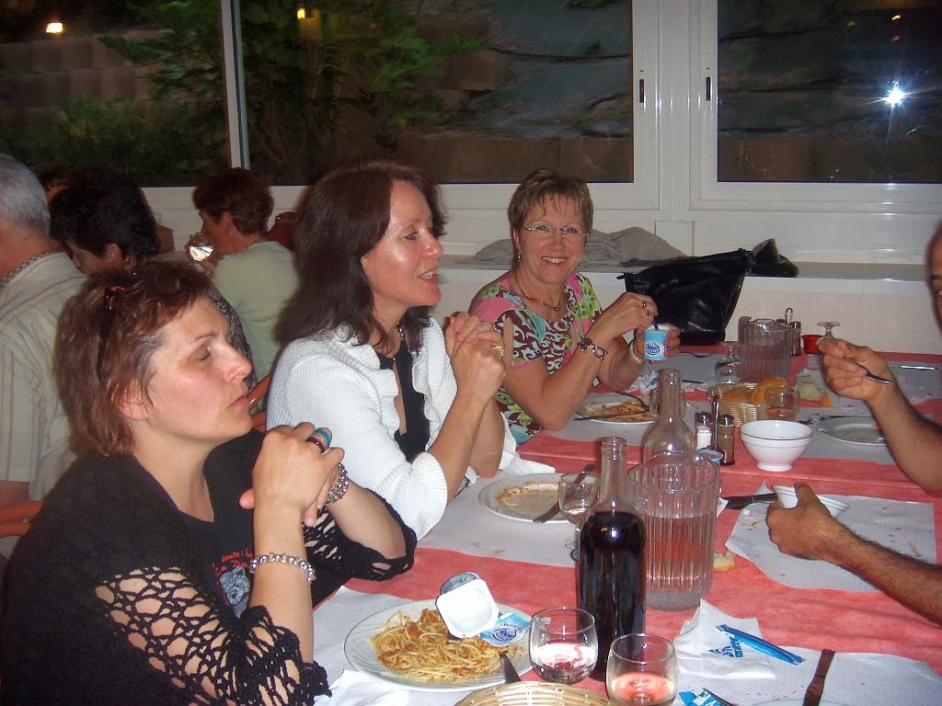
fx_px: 1034
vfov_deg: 37.7
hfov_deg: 49.0
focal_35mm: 38
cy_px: 353
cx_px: 471
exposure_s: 1/60.2
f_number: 3.5
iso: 64
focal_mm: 6.4
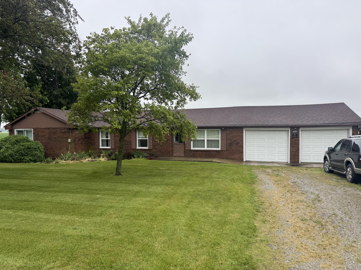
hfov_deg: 71.6
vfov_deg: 56.8
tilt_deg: -2.4
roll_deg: -0.2
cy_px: 135
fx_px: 250
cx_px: 180
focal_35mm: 24
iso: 80
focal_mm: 6.76
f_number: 1.78
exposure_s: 1/792
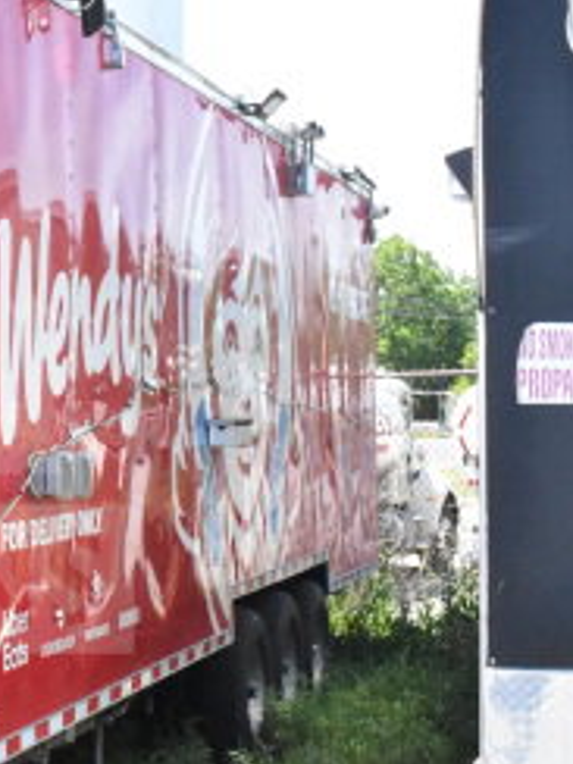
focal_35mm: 90
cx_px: -219
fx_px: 1991
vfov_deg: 21.7
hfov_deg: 15.4
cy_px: 405
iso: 6400
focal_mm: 25
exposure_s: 1/1000
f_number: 16
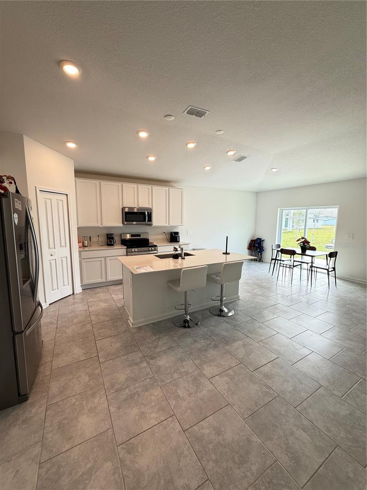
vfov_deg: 102.1
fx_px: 198
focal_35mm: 14
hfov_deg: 85.7
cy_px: 245
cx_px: 184
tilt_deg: -7.3
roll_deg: -0.4
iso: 100
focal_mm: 2.22
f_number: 2.2
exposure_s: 1/120
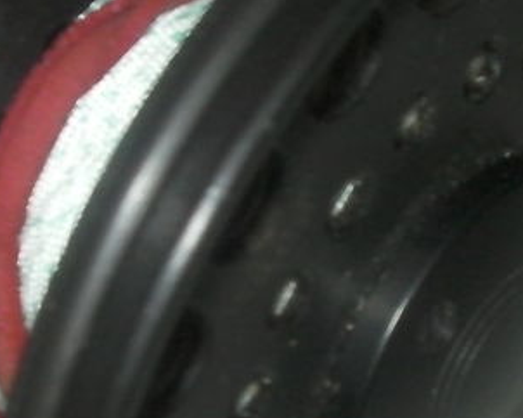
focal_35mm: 123
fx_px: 1902
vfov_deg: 12.5
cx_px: 376
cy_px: 304
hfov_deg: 15.6
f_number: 5.6
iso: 200
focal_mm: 6.3
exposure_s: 1/30
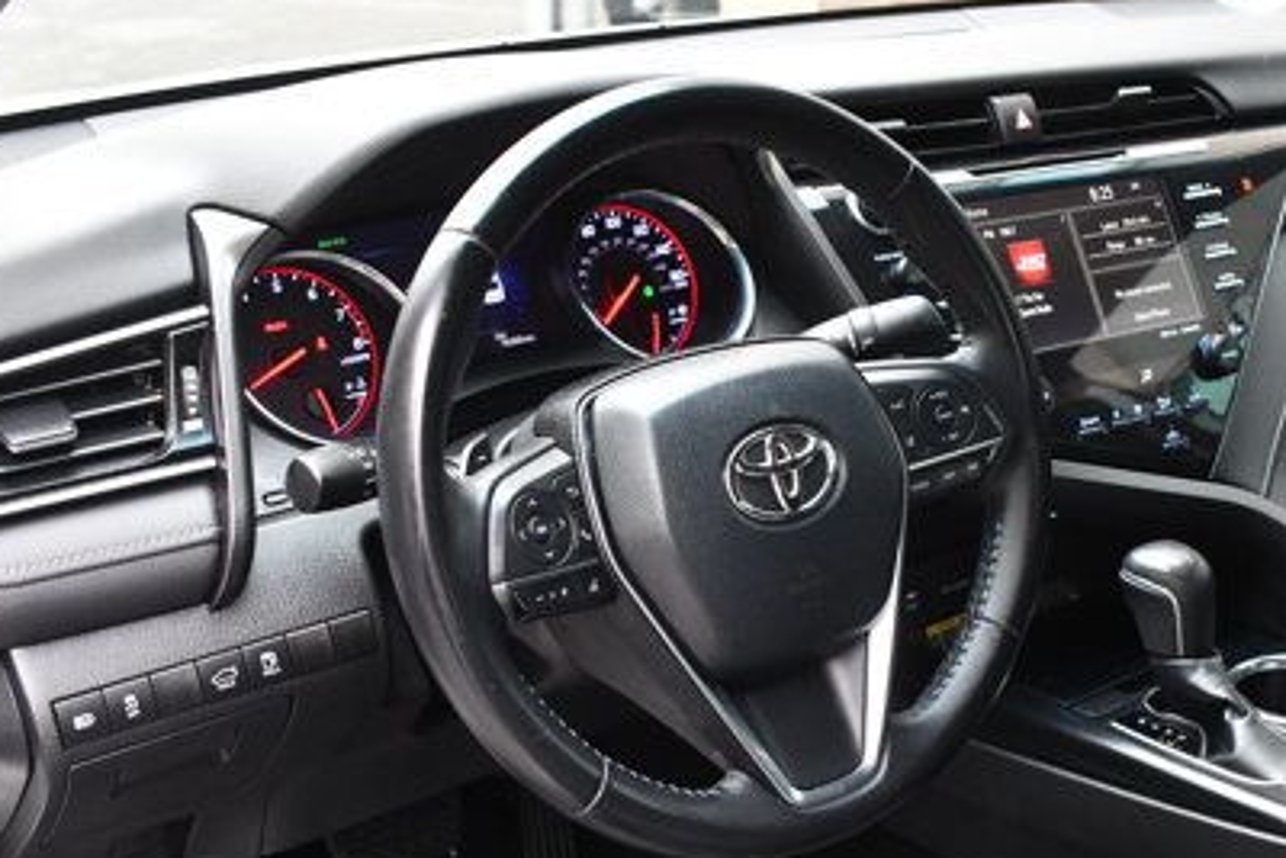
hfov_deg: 40.8
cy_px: 612
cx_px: 801
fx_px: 1715
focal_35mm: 48
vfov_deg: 27.8
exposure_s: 1/125
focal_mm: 20
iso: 1600
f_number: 3.8
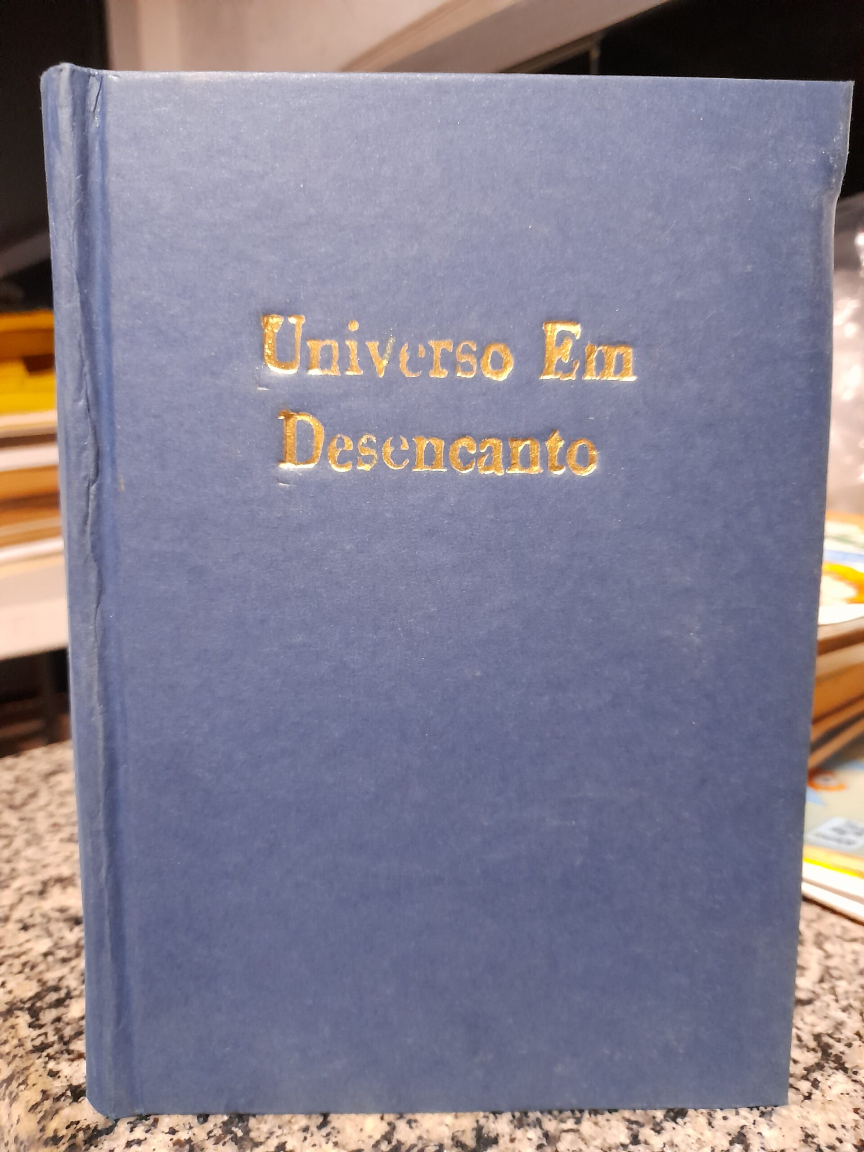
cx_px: 432
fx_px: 832
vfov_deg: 69.4
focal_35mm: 25
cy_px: 576
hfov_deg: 54.9
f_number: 2
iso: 640
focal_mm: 4.6
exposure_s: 1/20
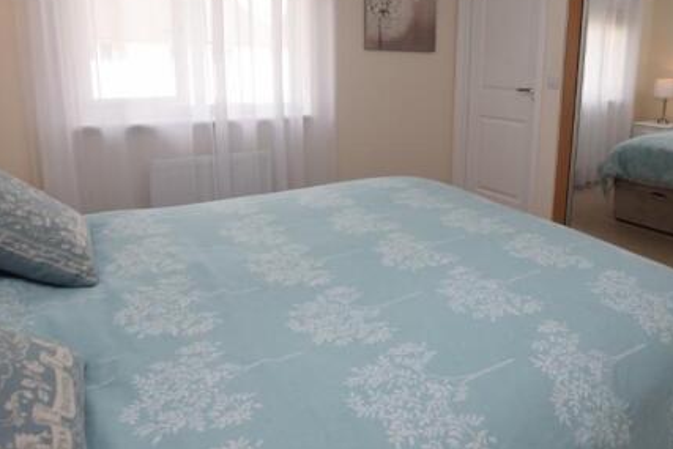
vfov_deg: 53.9
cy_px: 144
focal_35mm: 23
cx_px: 426
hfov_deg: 74.6
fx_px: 430
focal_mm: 10
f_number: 5.6
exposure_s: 1/125
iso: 360
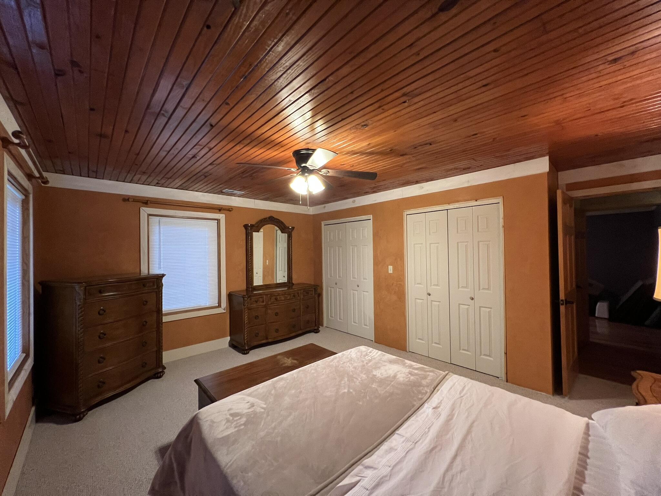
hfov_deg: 106.2
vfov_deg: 89.9
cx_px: 330
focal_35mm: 13
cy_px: 248
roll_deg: +0.8
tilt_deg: +0.2
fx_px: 248
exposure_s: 1/60
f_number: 1.8
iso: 500
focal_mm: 1.57
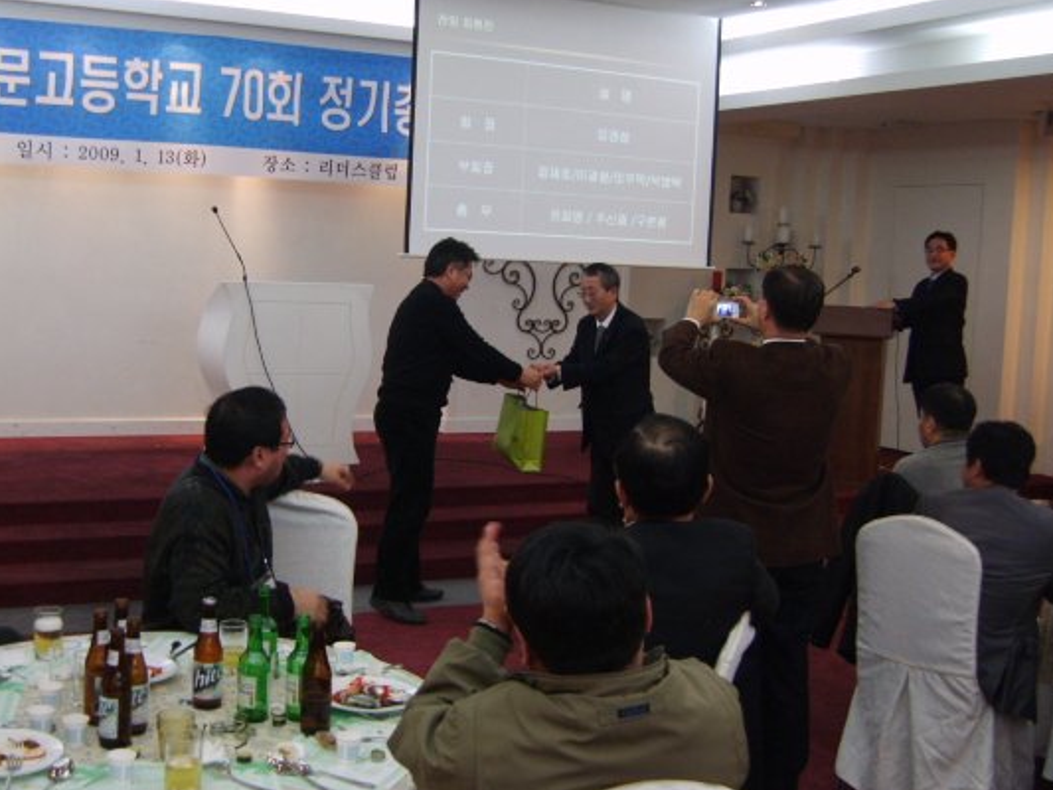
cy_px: 379
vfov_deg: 34.4
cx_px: 466
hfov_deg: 44.7
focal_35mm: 42
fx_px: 1278
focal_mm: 7.4
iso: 123
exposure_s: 1/30
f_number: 2.8
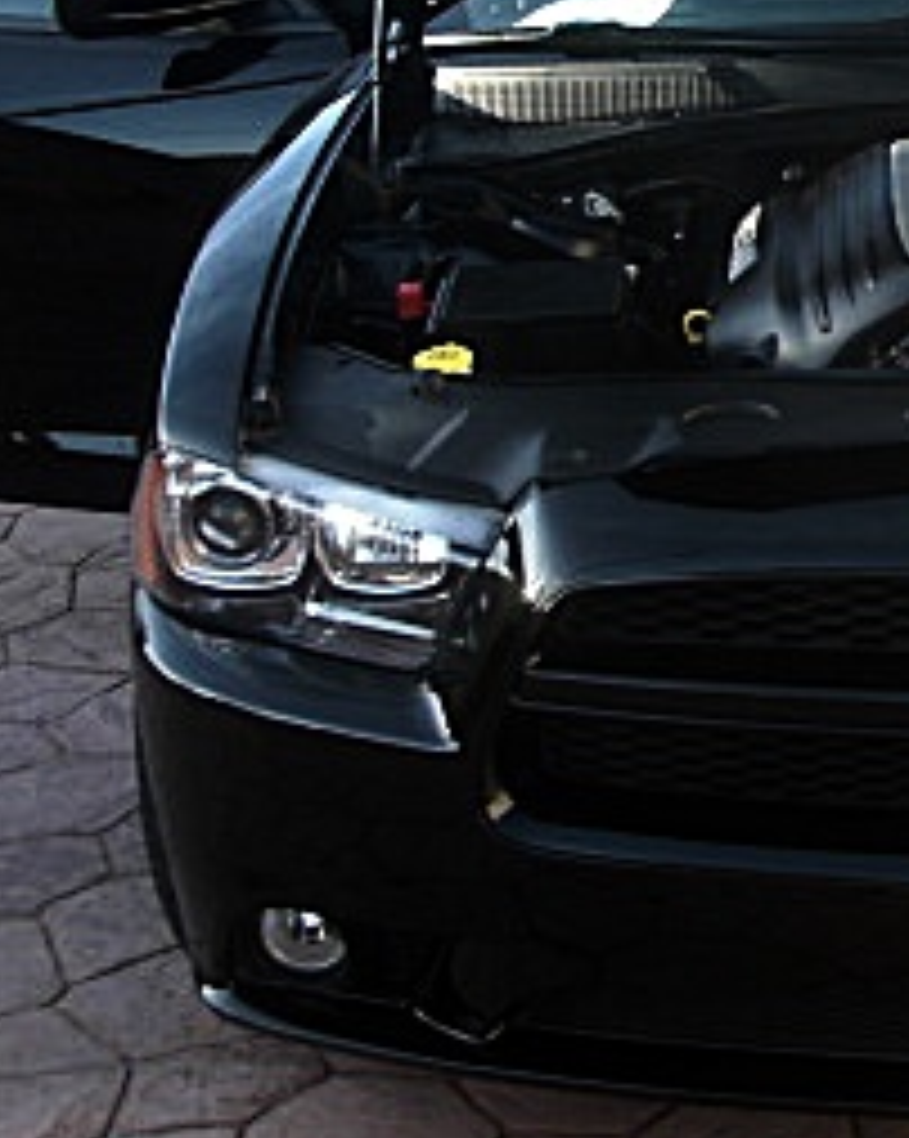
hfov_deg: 16.6
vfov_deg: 21.3
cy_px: 261
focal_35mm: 89
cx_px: 1044
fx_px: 2997
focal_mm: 6.3
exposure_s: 1/100
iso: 50
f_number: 2.8
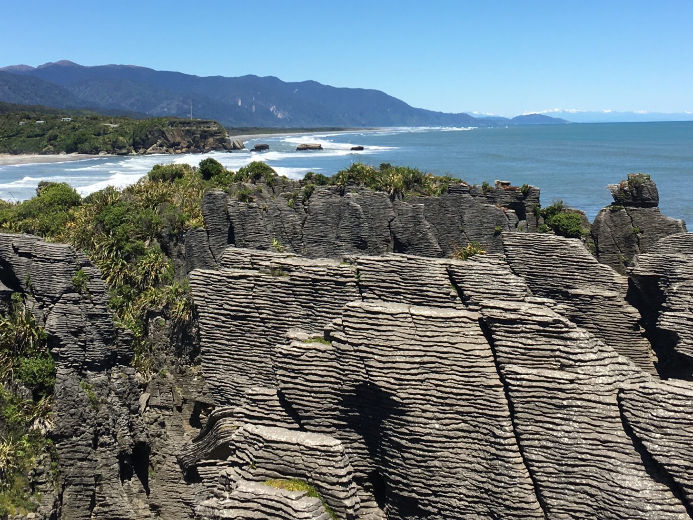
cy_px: 91
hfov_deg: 37.5
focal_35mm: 51
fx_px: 1021
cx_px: 360
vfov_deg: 27.9
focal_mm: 4.15
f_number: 2.2
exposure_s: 1/1923
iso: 25
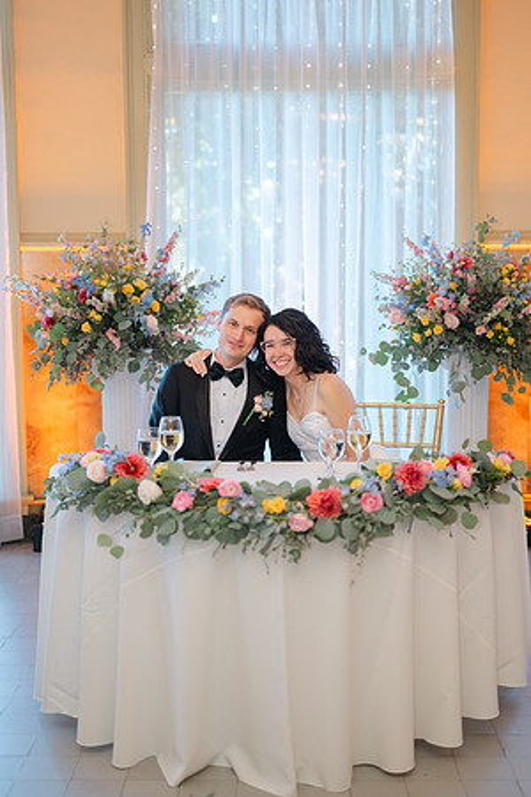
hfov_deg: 27.0
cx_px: 266
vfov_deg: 39.6
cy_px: 398
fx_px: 1106
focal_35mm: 50
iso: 320
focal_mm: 50
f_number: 1.8
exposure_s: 1/125
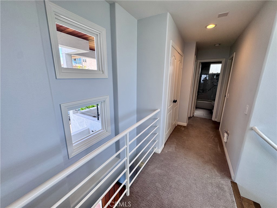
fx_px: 112
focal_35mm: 14
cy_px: 104
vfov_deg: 85.7
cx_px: 138
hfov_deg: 102.1
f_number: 2.2
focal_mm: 2.22
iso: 64
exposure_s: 1/120
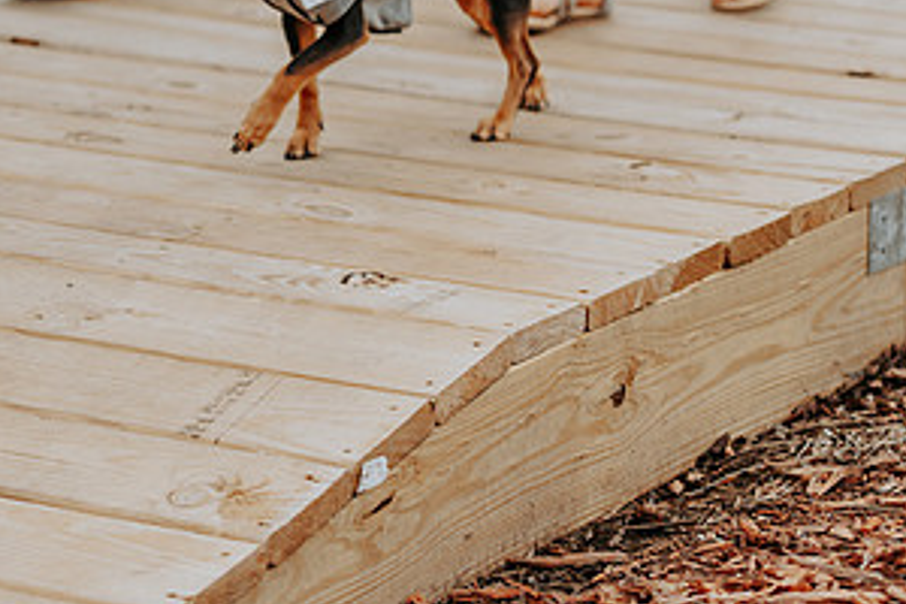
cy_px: 106
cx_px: 287
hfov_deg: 11.8
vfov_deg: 7.9
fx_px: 4379
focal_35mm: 174
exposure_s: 1/1000
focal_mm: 90
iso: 400
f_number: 2.8
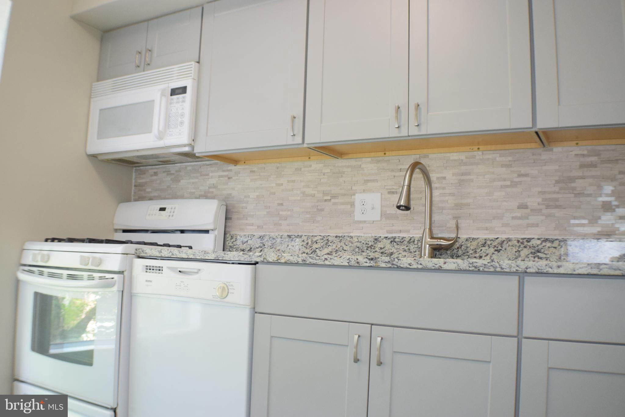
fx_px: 677
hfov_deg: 49.6
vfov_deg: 34.2
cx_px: 312
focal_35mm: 39
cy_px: 208
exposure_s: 1/60
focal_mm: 26
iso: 1000
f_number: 4.2
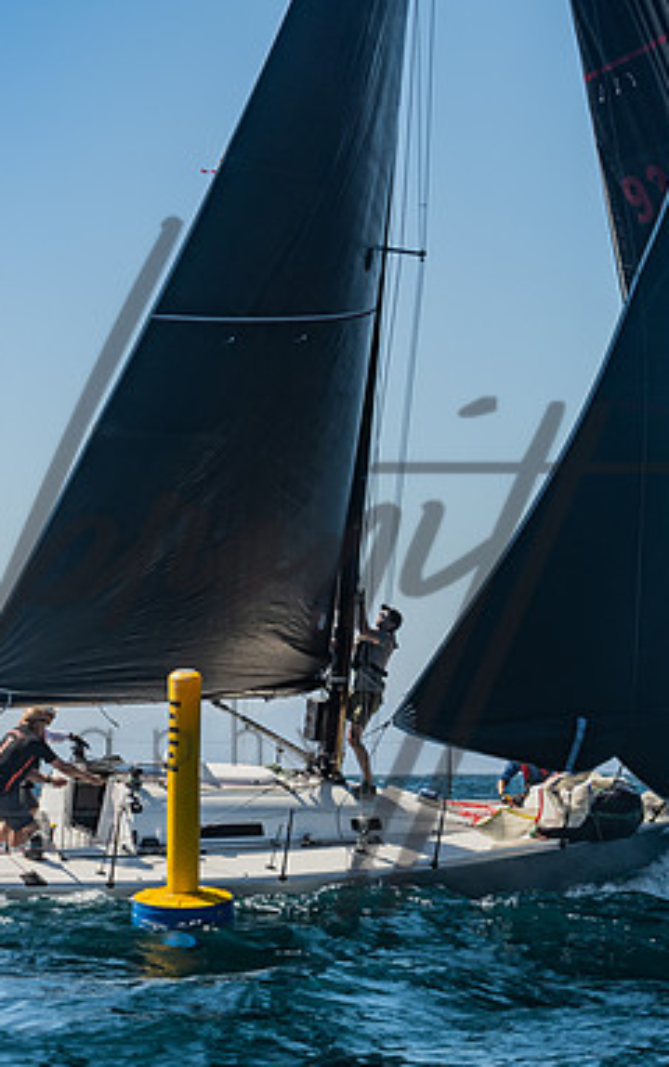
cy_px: 672
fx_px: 3989
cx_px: 44
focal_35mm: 137
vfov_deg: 15.2
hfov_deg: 9.5
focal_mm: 67
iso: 160
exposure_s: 1/500
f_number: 6.3
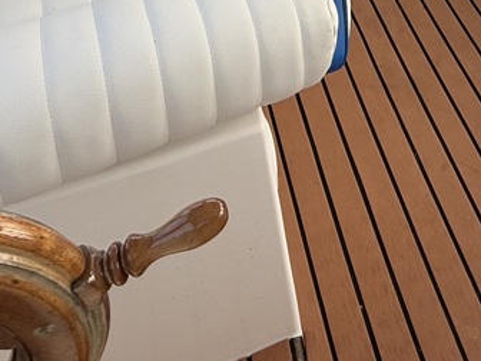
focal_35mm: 50
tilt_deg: -22.3
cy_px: -244
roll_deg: -1.7
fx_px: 695
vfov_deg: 21.7
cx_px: 435
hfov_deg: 35.8
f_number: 2.2
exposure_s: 1/273
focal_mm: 2.22
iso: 50
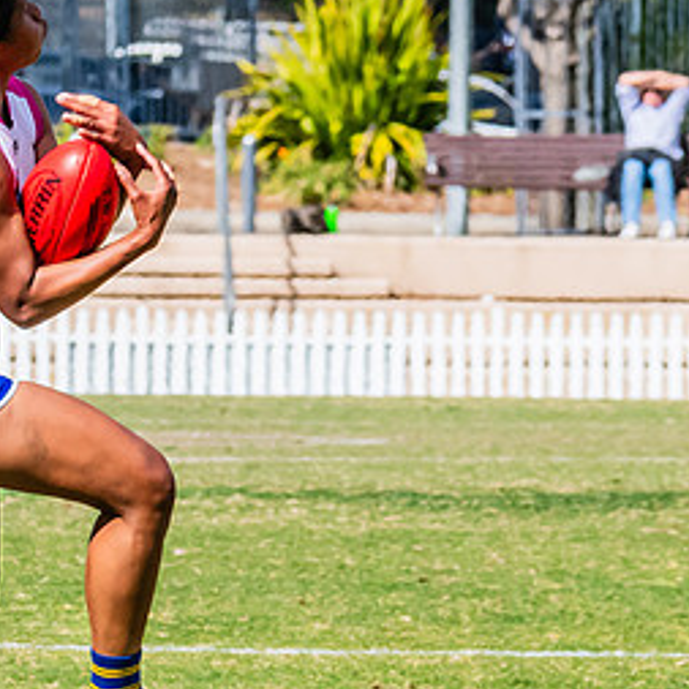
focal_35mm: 912
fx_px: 20537
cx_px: 95
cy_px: 58
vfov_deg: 1.9
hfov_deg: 1.9
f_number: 13
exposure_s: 1/1250
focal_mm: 210
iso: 800
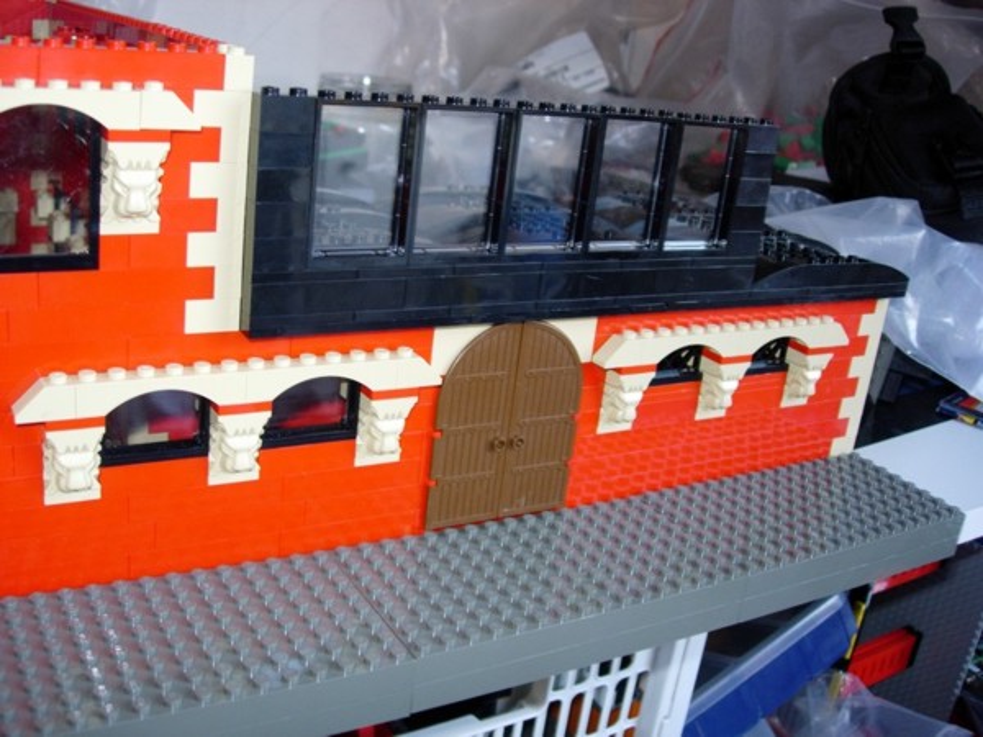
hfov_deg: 49.0
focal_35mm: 38
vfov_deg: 37.7
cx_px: 492
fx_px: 1079
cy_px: 368
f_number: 2.8
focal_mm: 7.8
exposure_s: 1/14.6
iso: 79
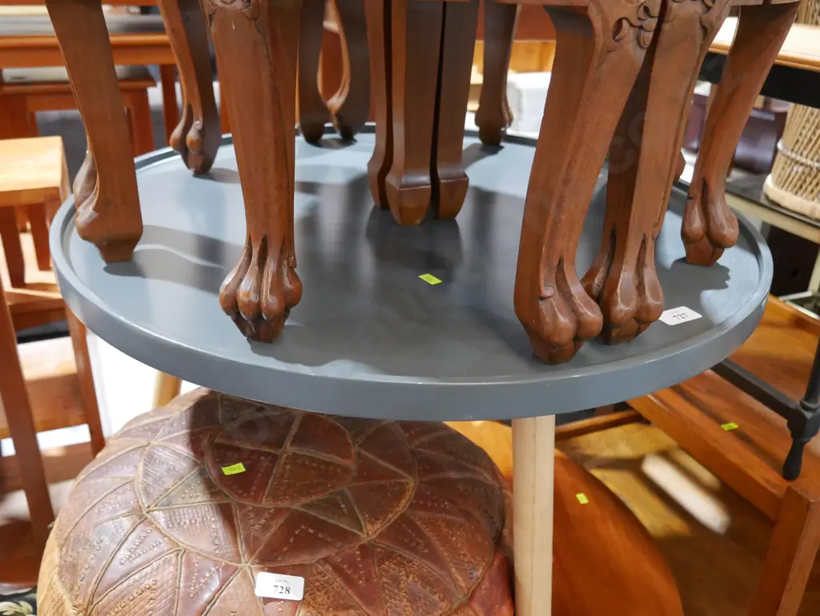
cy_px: 308
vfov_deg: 44.2
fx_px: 758
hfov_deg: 56.8
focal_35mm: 32
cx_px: 410
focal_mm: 16
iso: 2500
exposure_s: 1/60
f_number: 3.6
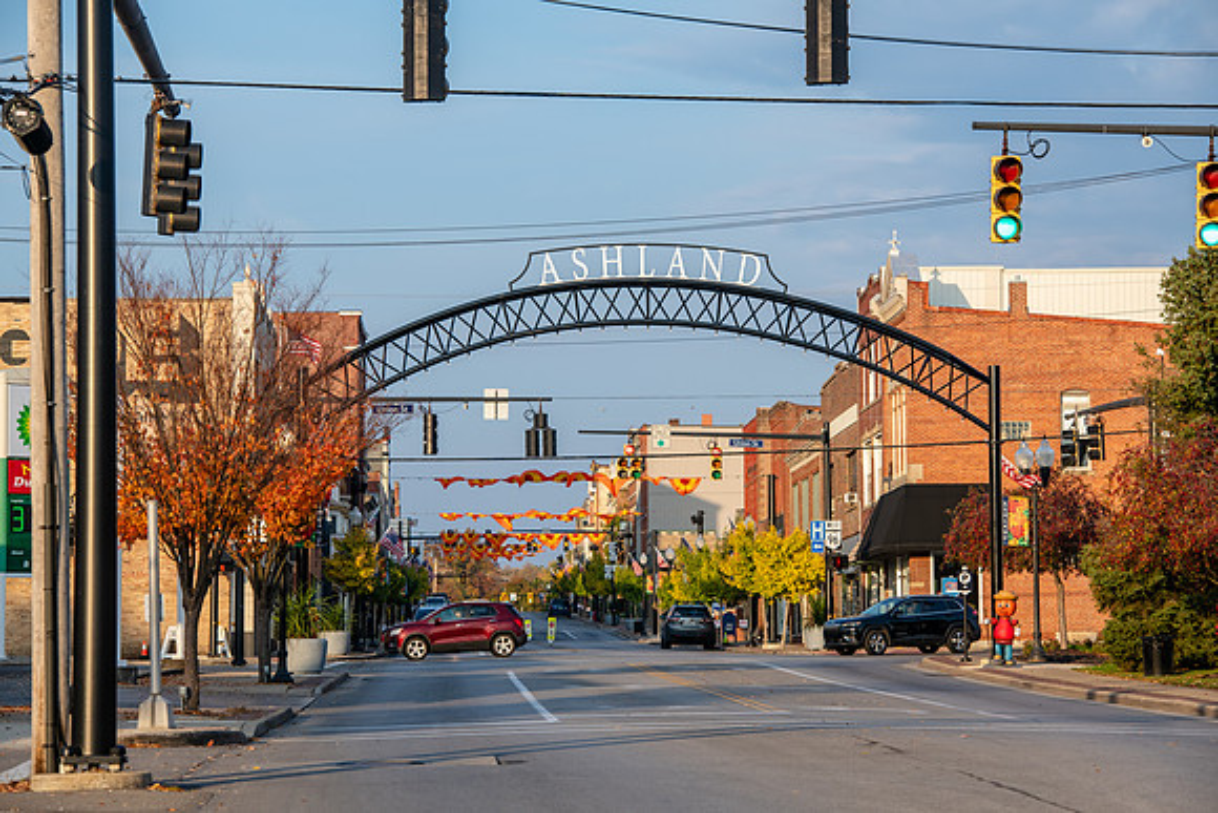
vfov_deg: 10.6
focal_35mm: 130
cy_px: 406
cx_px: 609
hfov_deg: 15.8
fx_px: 4399
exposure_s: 1/250
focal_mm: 130
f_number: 8
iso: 200
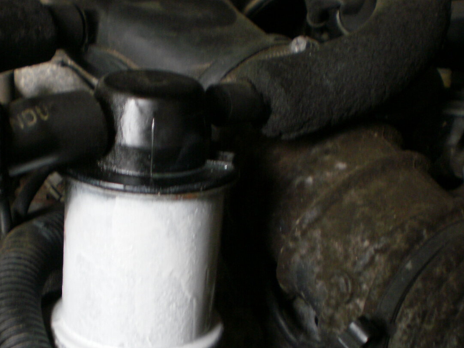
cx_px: 151
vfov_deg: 21.4
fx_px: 911
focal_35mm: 68
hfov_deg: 28.4
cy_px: 268
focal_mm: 6.3
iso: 125
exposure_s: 1/15
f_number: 3.1
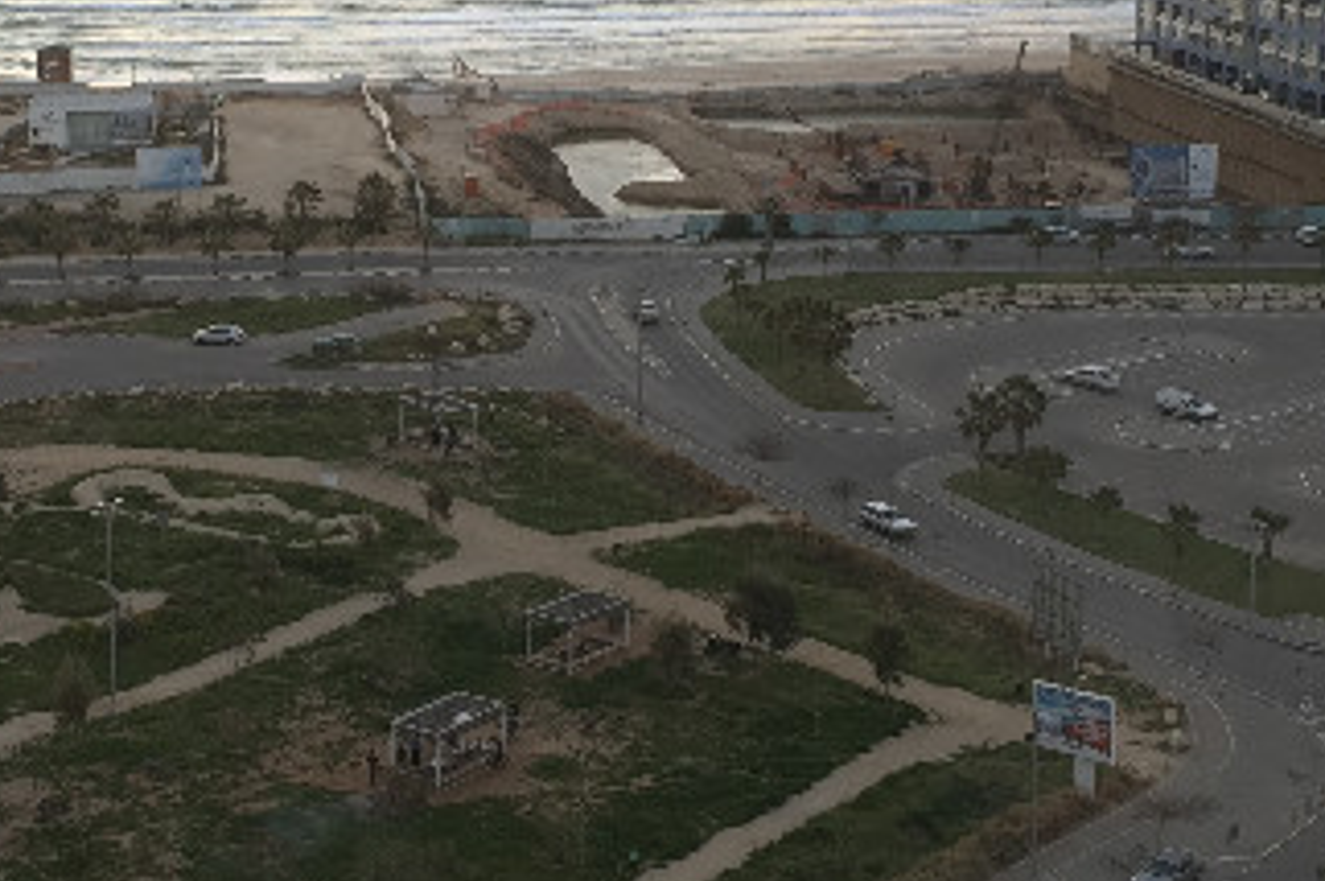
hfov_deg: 26.9
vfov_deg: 18.0
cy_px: 198
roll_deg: +0.0
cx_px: 465
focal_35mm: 75
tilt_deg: -9.8
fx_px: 2758
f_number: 2.2
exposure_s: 1/120
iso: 32
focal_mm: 4.15
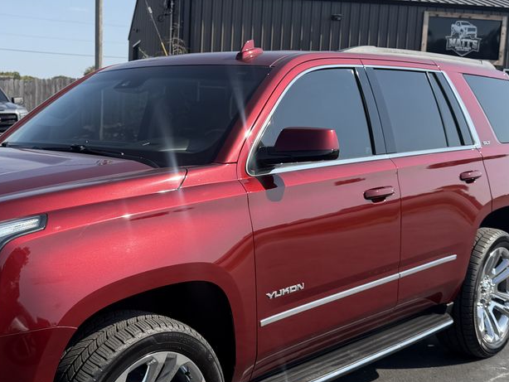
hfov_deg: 37.9
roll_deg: -2.6
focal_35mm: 50
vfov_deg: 29.1
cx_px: 191
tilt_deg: -6.7
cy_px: 192
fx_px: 735
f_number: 1.78
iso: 80
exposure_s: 1/3145
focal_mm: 6.76
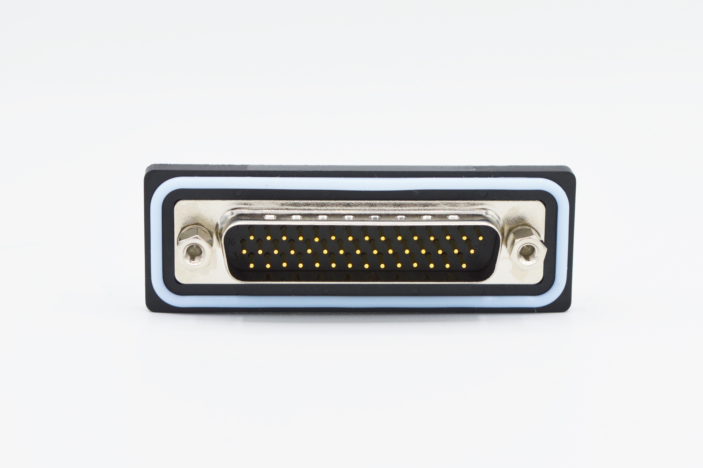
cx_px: 352
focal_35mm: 78
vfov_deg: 17.5
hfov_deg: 26.0
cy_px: 234
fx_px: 1522
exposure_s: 1/250
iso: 100
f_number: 8
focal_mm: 52
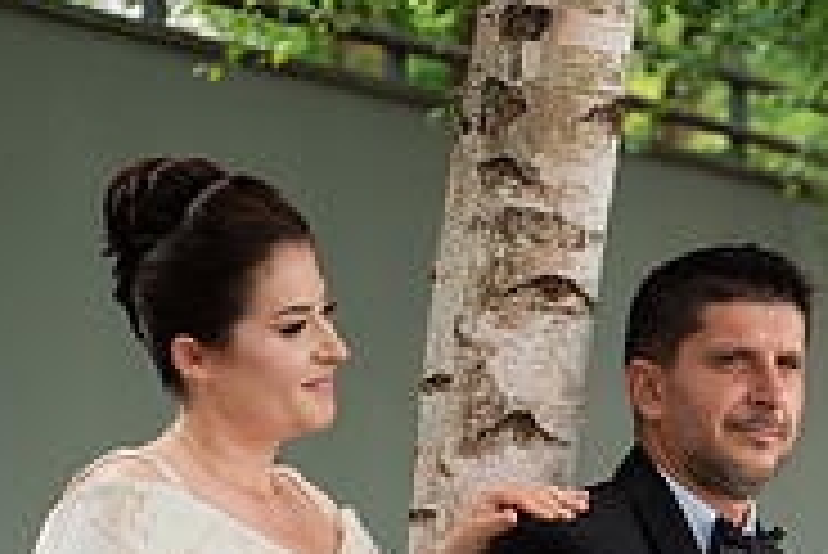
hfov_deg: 8.0
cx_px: 855
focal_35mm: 255
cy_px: 785
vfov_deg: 5.4
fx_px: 5869
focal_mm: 75
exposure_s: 1/250
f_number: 4
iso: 200
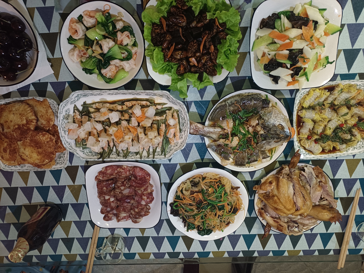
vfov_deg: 53.1
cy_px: 136
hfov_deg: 67.3
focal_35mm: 26
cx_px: 182
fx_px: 273
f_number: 1.8
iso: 1366
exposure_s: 1/20
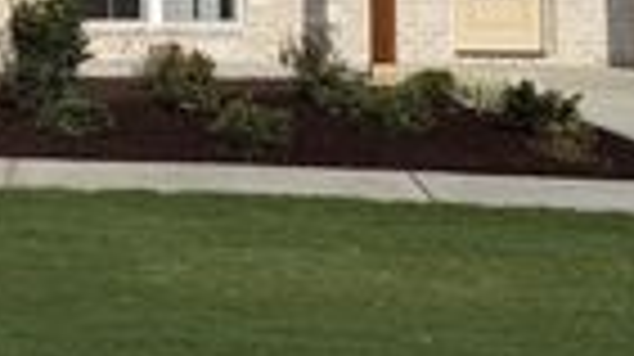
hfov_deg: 17.5
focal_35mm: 119
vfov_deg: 9.9
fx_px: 1999
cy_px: -162
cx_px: -36
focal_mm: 6.76
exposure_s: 1/11905
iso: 80
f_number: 1.78
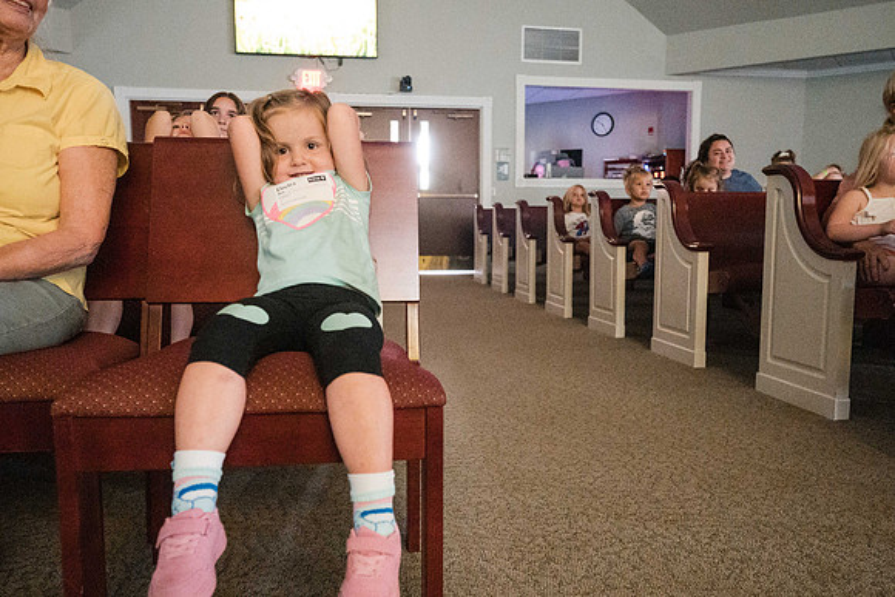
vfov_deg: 47.4
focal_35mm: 27
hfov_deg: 66.6
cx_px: 447
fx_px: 681
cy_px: 298
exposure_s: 1/40
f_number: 4
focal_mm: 25
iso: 25600
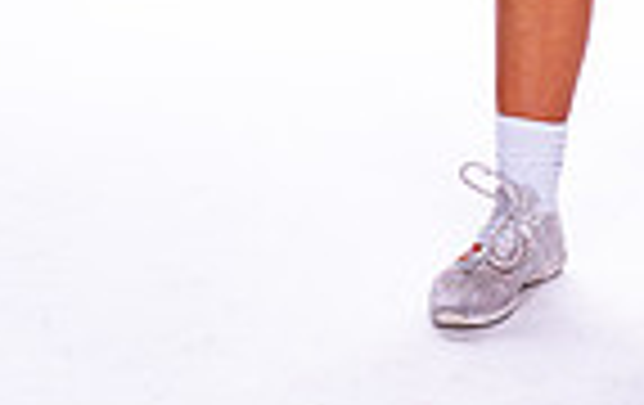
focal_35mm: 224
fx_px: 3939
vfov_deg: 5.7
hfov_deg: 9.3
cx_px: 639
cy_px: -495
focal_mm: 70
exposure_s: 1/250
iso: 100
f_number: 5.6
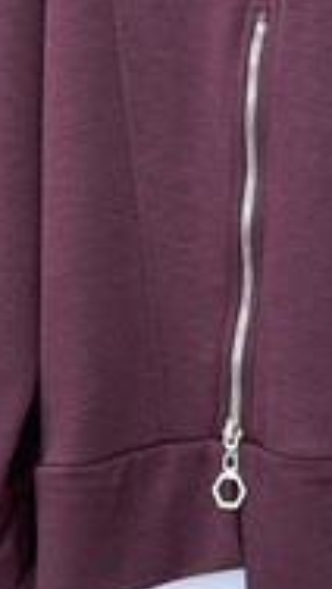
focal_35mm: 115
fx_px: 1797
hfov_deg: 10.6
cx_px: 122
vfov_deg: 18.6
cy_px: 293
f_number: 1.78
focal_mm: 6.76
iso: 64
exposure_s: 1/100
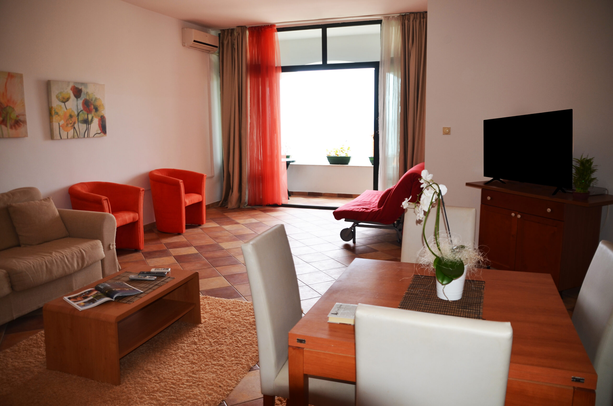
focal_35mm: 27
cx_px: 306
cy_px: 203
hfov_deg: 67.5
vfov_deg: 47.7
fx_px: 459
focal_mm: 18
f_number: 3.5
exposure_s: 1/125
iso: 125
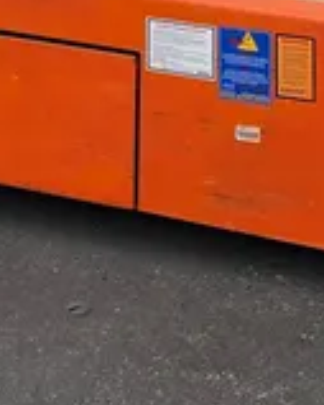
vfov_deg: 15.3
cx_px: 181
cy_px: -190
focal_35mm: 117
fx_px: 1404
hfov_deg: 13.2
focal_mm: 5.1
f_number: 1.6
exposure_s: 1/232
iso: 40
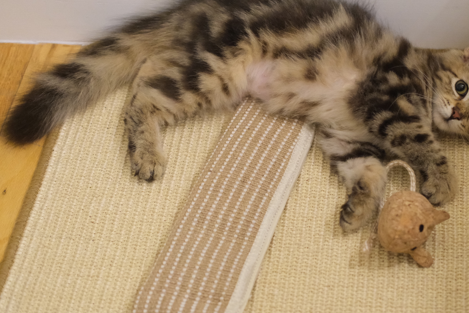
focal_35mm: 85
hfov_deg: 23.7
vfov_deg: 16.1
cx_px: 355
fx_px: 1107
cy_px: 139
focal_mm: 35
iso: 5000
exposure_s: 1/105
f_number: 2
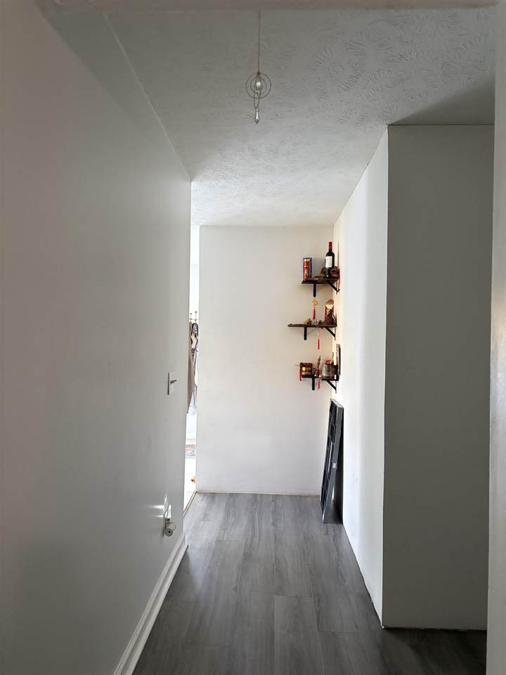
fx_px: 507
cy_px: 338
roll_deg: -0.8
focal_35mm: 26
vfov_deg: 67.3
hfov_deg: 53.1
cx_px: 253
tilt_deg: +2.1
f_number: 1.6
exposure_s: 1/60
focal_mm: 5.96
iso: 400
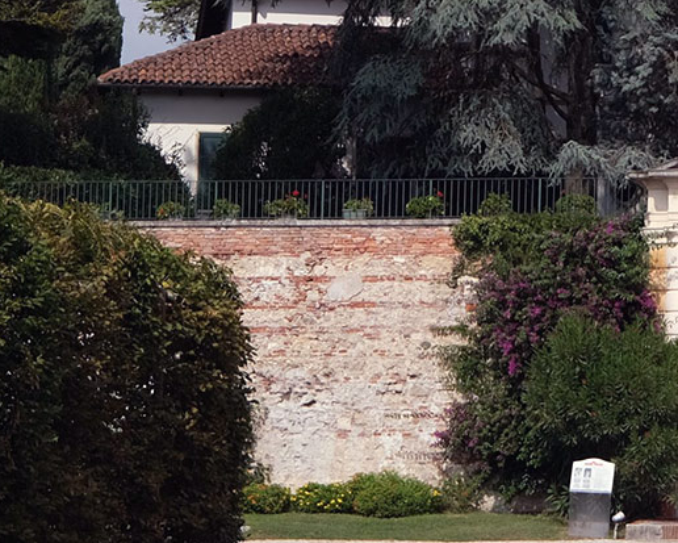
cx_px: 468
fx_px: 2689
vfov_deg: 11.3
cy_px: -124
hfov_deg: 14.3
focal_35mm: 134
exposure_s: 1/1000
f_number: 6.4
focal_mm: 24
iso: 200
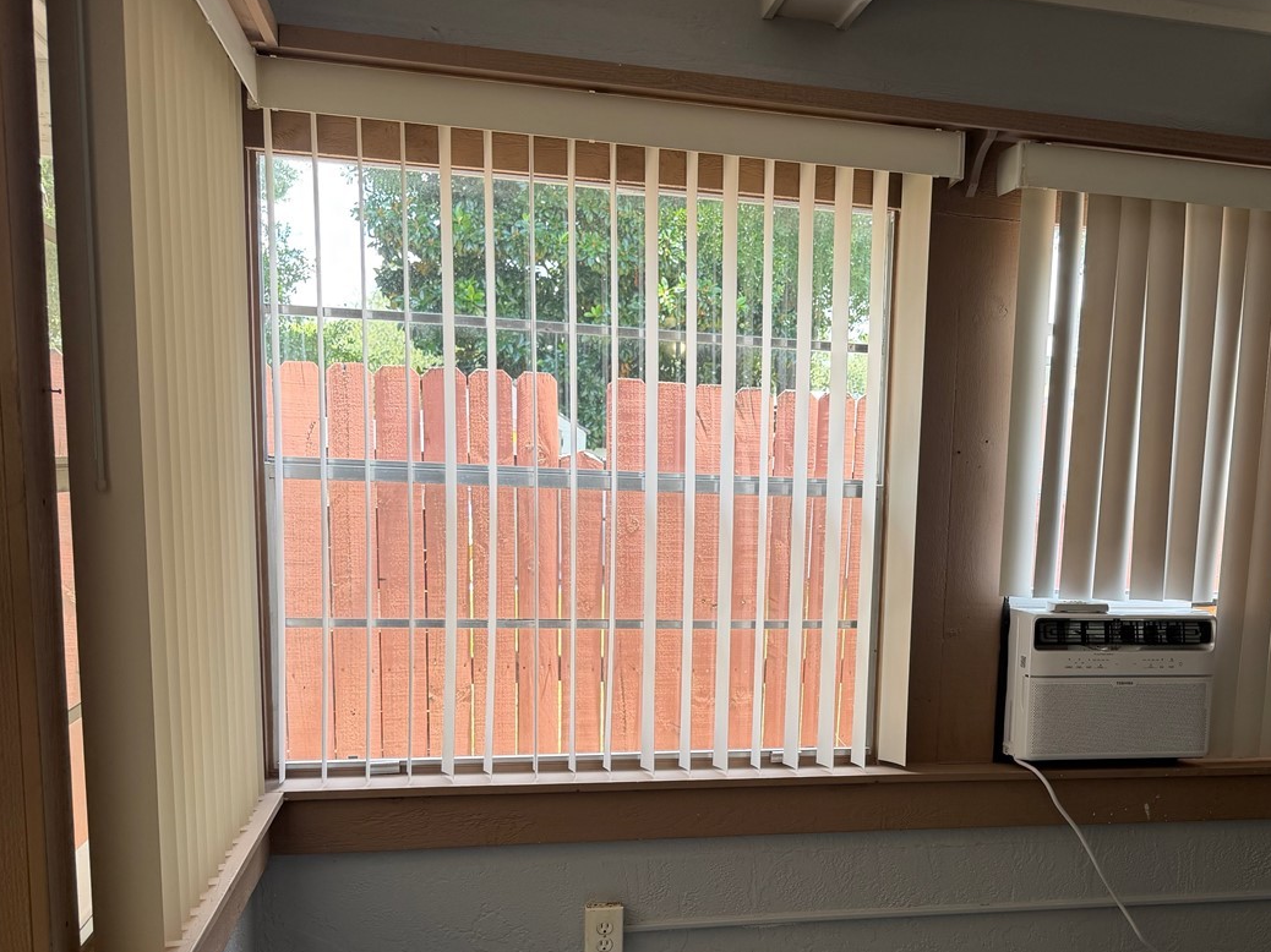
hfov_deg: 49.2
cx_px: 852
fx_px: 1358
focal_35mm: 37
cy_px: 686
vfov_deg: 37.9
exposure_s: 1/121
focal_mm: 6.76
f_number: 1.78
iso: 64
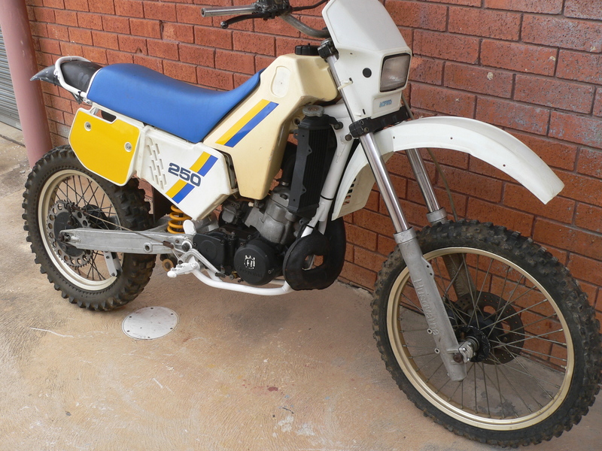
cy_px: 226
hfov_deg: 51.4
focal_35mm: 36
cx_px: 301
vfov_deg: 39.7
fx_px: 626
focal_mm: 6
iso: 80
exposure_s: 1/200
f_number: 4
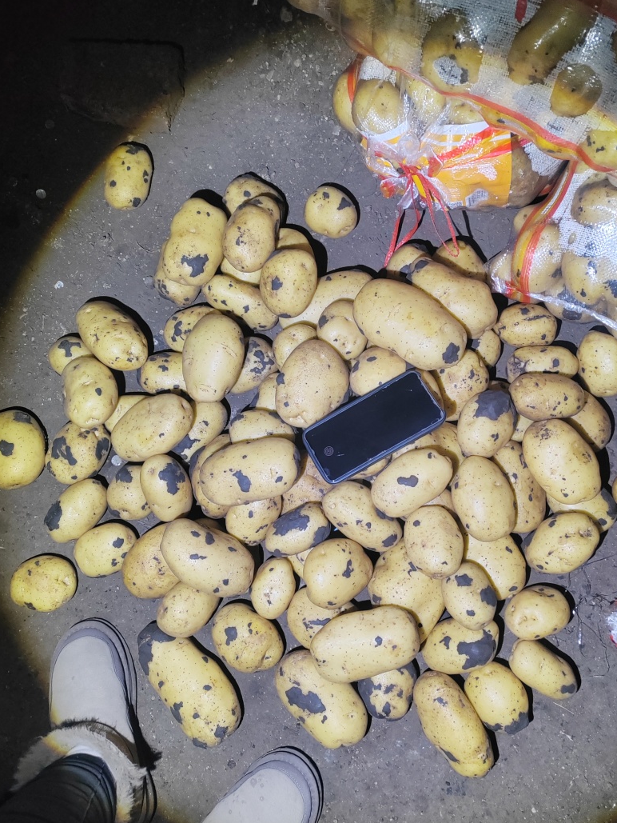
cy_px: 423
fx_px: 665
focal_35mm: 28
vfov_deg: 63.4
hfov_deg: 49.8
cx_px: 316
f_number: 1.9
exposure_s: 1/100
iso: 1250
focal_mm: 5.52
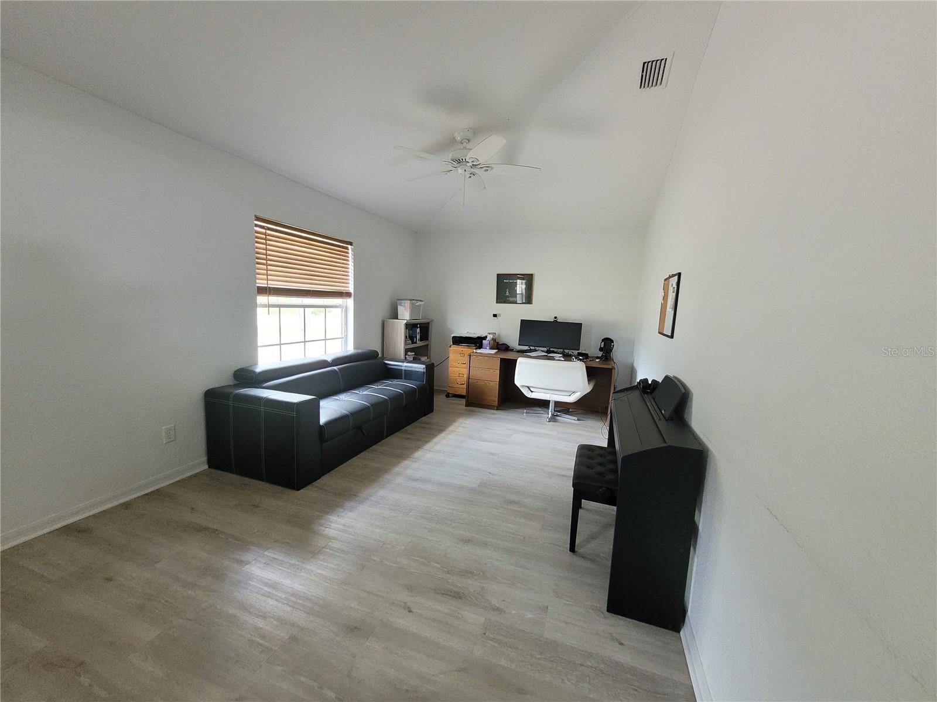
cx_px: 468
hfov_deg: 106.2
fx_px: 352
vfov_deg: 89.9
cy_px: 351
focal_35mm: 13
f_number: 2.2
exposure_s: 1/60
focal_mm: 1.74
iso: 400
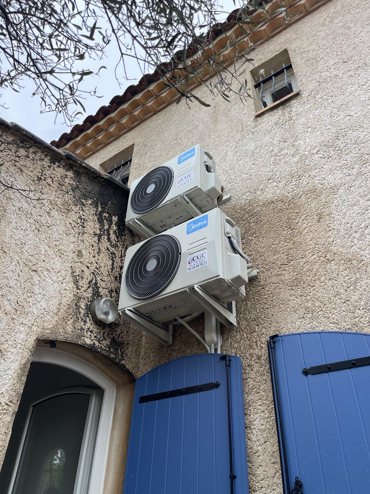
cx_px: 185
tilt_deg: +38.8
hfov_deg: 54.9
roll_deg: -2.5
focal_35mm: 25
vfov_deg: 69.4
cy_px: 247
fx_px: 356
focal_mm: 5.1
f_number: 1.6
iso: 32
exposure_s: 1/611
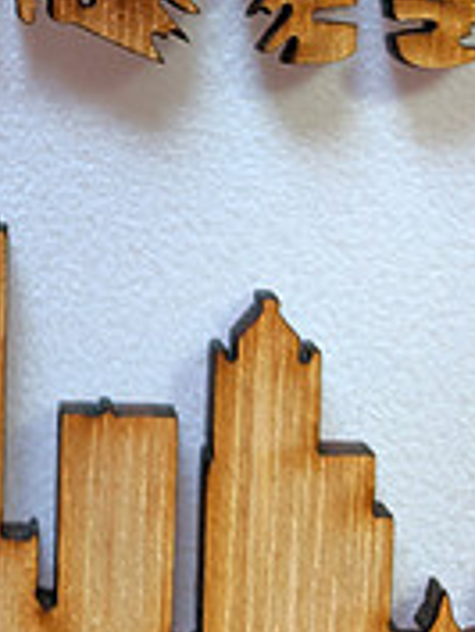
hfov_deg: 21.1
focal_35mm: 66
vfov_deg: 27.3
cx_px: -59
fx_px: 1206
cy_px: -36
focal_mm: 4.67
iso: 626
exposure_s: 1/40
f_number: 2
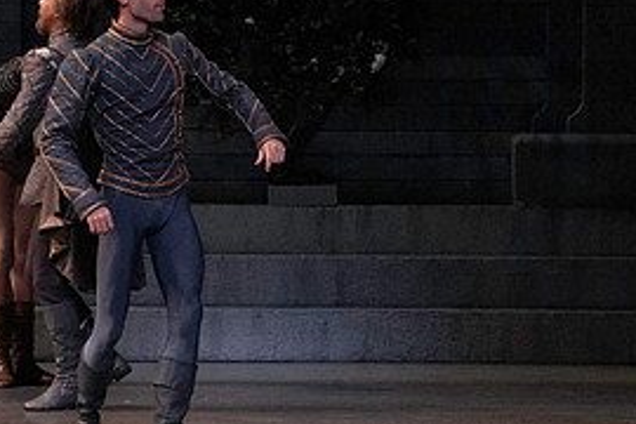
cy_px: 86
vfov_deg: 3.5
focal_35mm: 395
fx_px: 6978
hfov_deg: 5.2
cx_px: 217
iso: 16000
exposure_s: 1/400
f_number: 11
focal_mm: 184
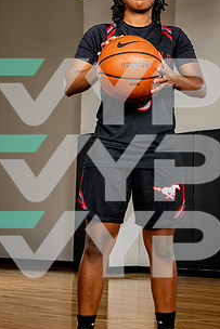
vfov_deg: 29.6
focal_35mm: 68
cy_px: 169
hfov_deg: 20.0
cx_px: 142
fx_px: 623
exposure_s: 1/500
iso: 250
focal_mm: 46
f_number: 8
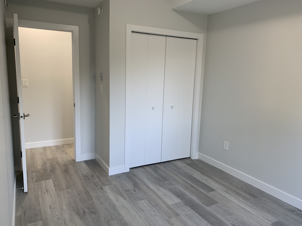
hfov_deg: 67.3
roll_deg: -2.1
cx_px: 151
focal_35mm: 26
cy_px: 113
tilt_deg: -10.7
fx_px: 227
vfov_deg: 53.1
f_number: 1.8
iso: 100
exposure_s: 1/108
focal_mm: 4.25
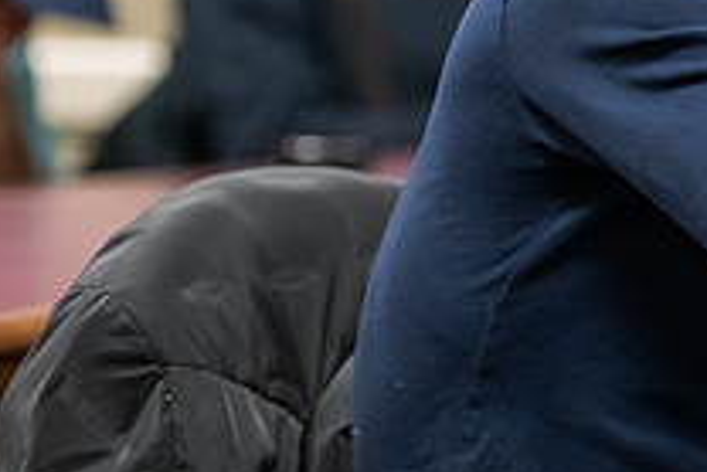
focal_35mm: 279
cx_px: 795
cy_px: -73
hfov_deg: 7.3
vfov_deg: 4.9
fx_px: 5483
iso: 4000
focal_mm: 100
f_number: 2.8
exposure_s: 1/250
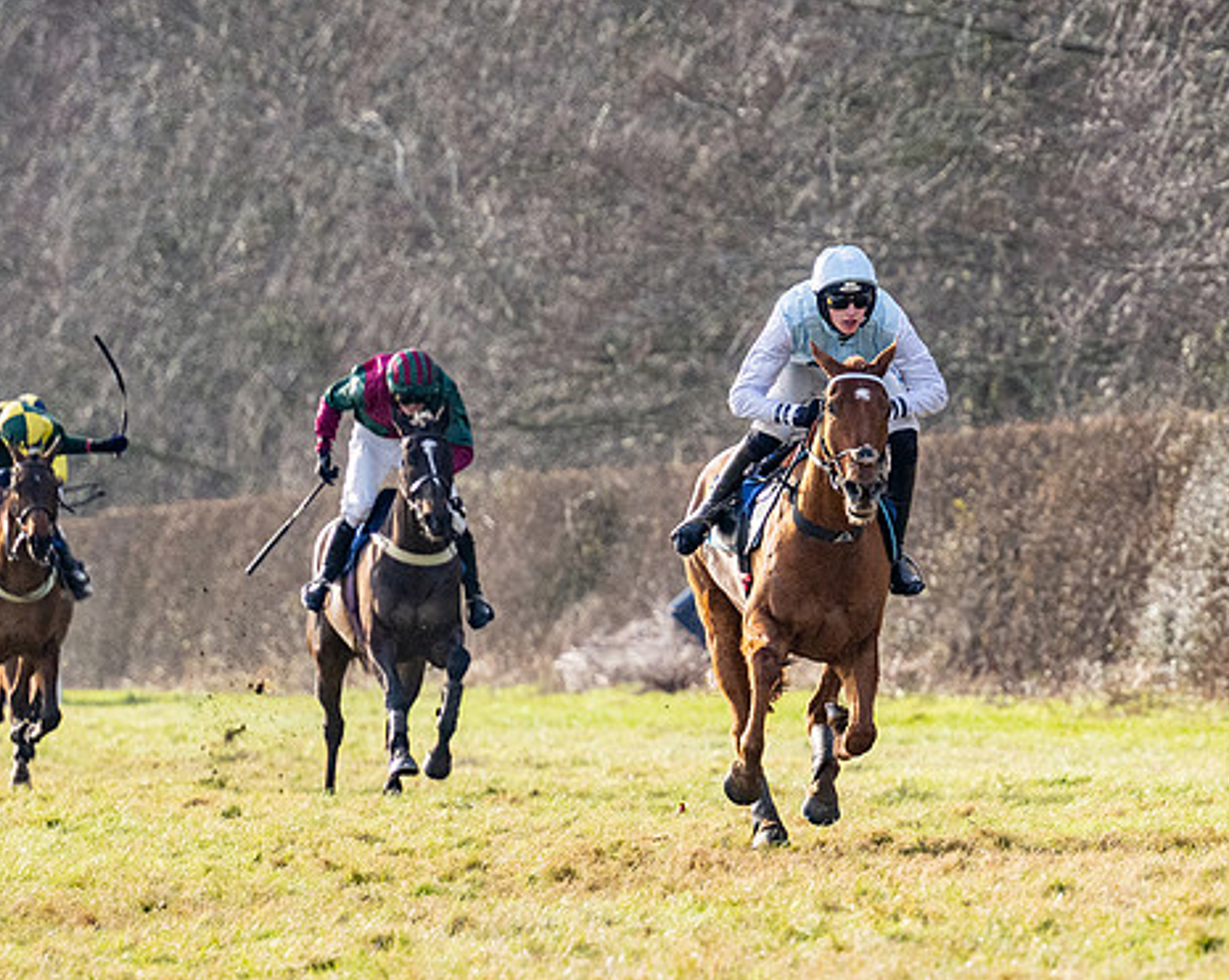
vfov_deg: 3.0
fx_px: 18967
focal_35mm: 522
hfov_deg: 3.7
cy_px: 528
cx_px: 1162
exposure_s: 1/4000
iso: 800
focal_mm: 210
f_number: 4
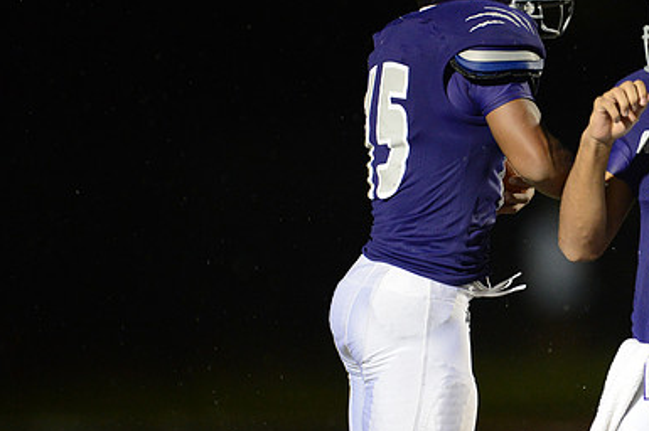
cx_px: 485
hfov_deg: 3.4
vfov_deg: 2.3
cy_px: 293
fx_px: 10861
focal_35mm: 603
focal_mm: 400
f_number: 2.8
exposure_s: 1/1000
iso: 5000
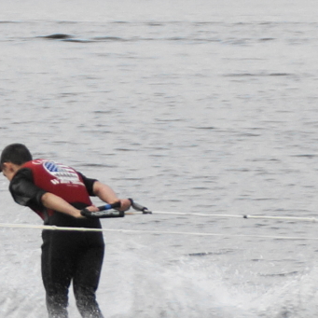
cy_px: 264
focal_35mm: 336
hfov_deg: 5.2
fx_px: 3492
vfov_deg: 5.2
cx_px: 146
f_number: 5.6
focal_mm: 90
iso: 160
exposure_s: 1/160
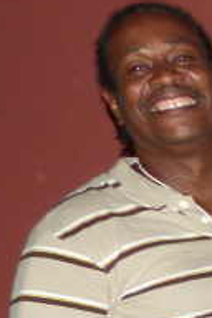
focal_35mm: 157
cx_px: 782
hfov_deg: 7.1
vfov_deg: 12.5
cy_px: 465
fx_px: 1387
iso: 125
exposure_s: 1/60
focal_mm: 5.2
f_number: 2.8
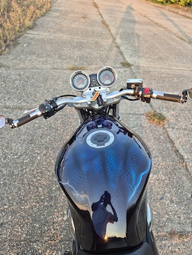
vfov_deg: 69.4
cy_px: 122
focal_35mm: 25
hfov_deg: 54.8
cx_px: 102
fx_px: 185
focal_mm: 5.4
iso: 64
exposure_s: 1/182
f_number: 1.8
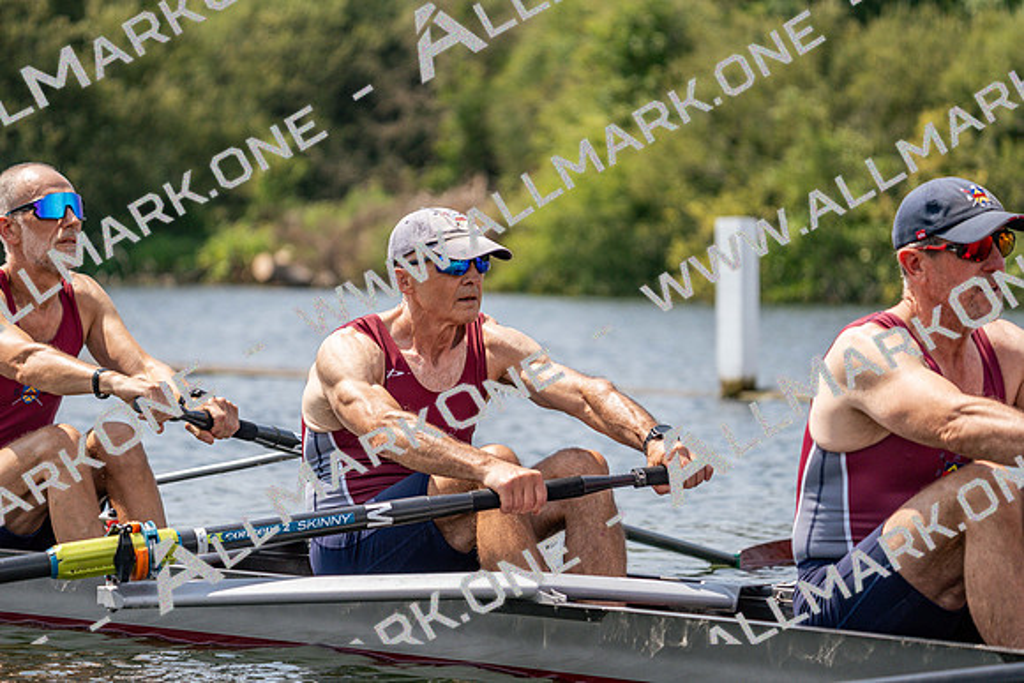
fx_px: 5690
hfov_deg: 10.3
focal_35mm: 200
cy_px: 342
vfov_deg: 6.9
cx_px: 512
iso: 250
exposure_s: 1/1600
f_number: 5.6
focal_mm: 200
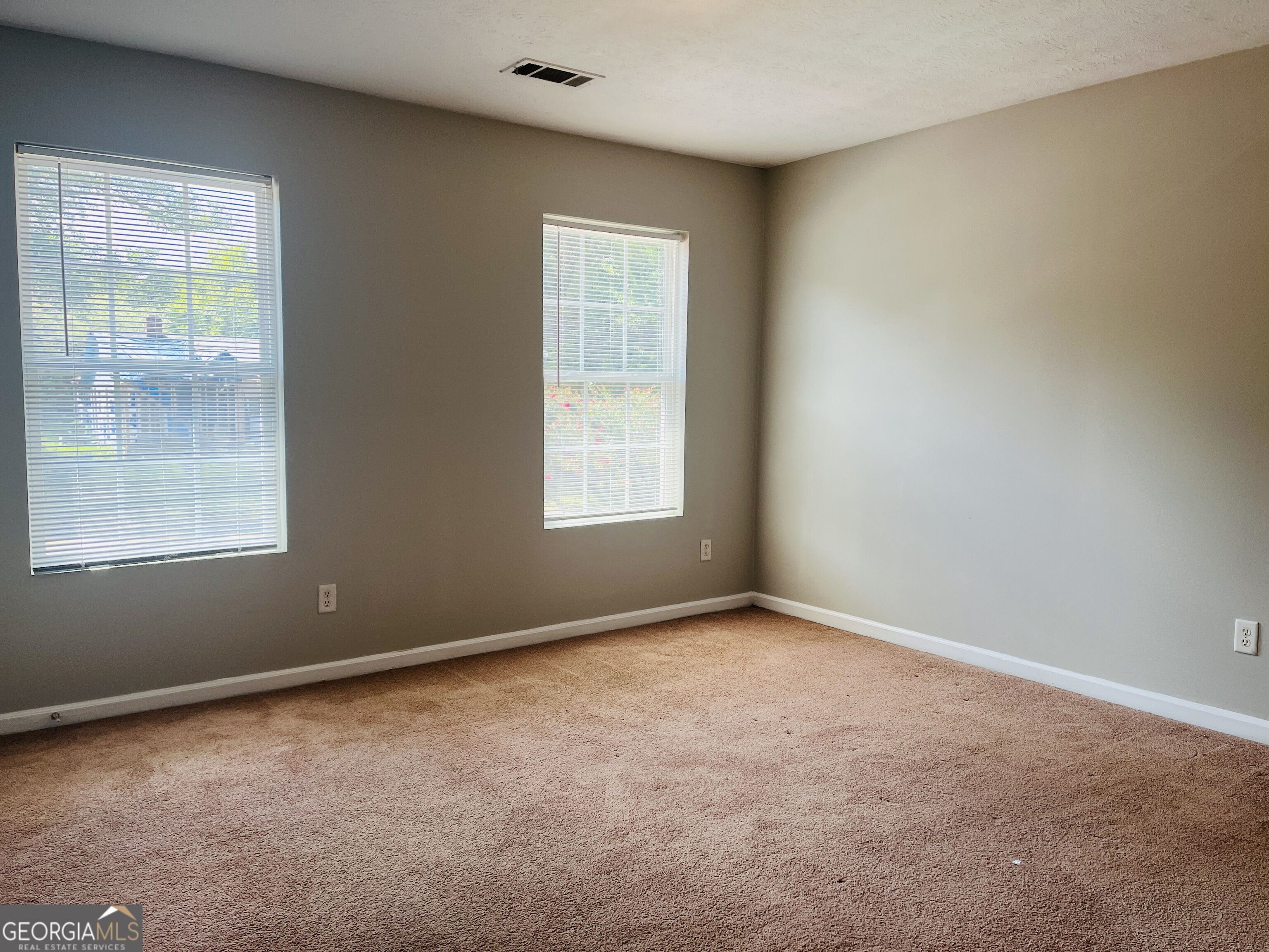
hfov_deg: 67.3
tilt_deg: -6.0
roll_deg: +0.2
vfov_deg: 53.1
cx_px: 634
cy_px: 476
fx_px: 953
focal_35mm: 26
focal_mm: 5.1
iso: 40
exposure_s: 1/120
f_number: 1.6
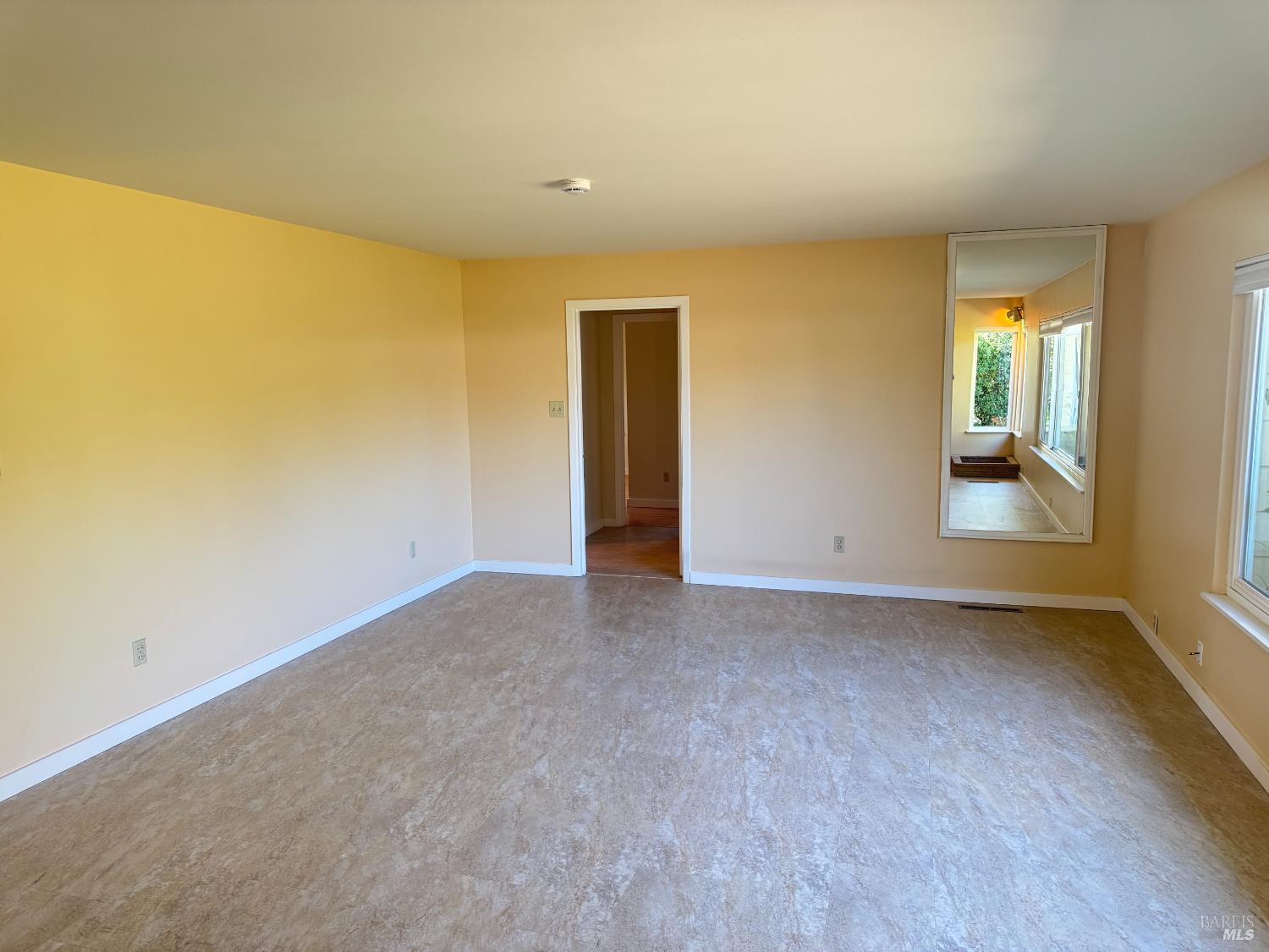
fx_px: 880
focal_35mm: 24
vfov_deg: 56.8
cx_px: 634
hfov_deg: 71.6
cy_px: 476
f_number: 1.78
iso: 200
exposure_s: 1/60
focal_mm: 6.76
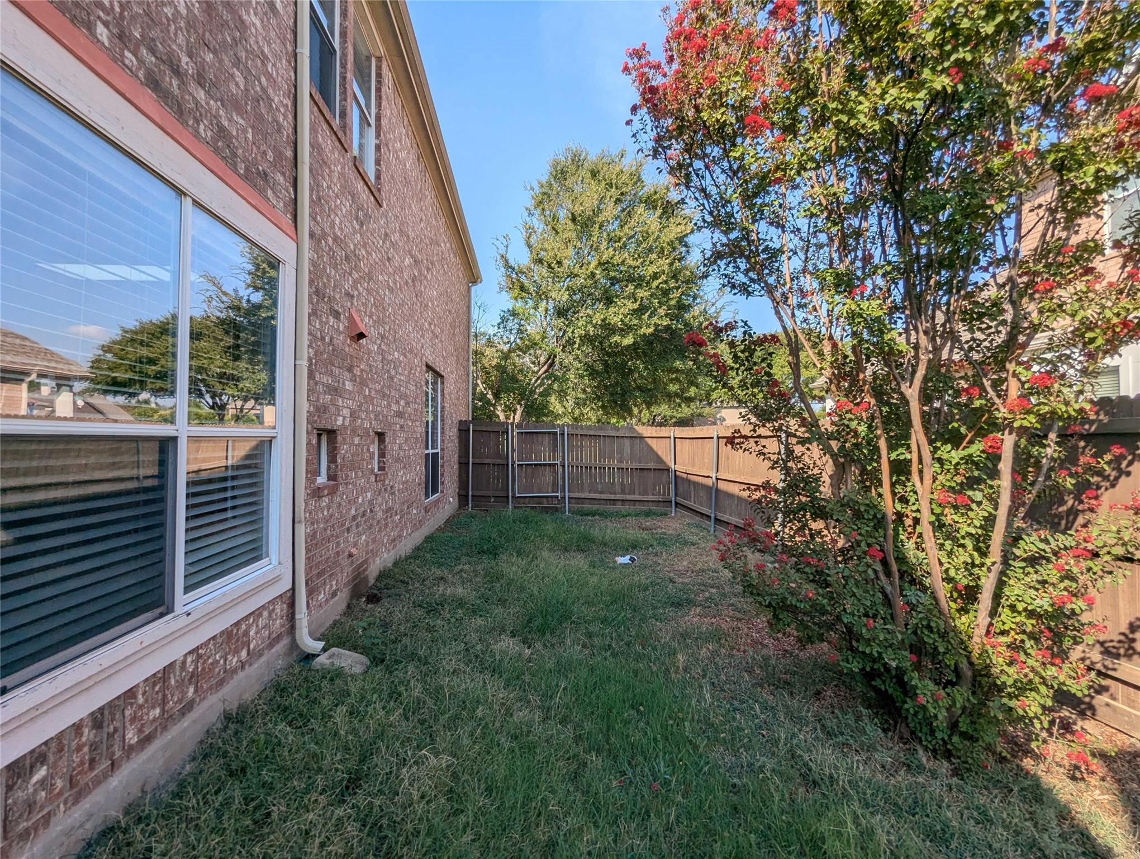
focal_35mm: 16
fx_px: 528
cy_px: 430
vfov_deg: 78.2
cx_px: 570
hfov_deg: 94.4
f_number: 2.2
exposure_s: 1/2114
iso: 51
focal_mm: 2.35
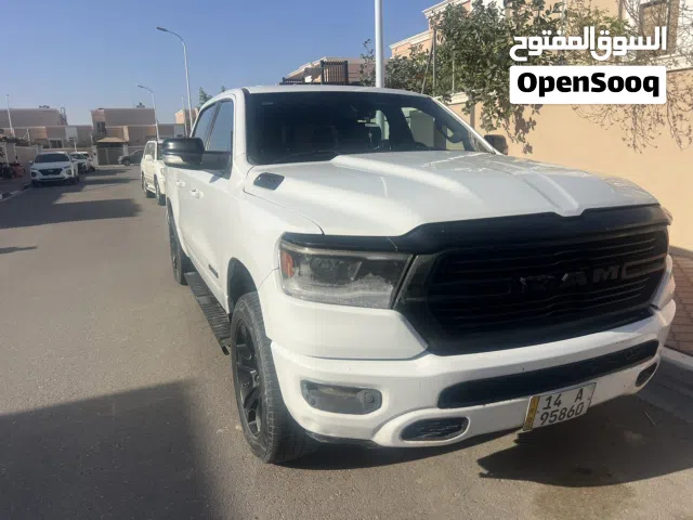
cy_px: 260
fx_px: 521
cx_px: 346
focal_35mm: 26
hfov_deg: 67.3
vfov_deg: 53.1
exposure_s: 1/6993
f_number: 1.5
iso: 50
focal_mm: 5.7
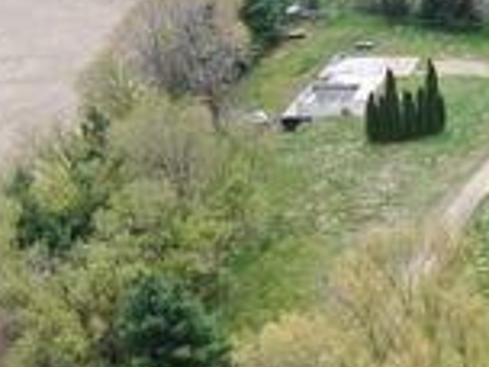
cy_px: 188
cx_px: 545
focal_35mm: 68
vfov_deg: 21.6
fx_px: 961
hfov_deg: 26.2
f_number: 2.8
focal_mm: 4.39
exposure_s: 1/500
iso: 100
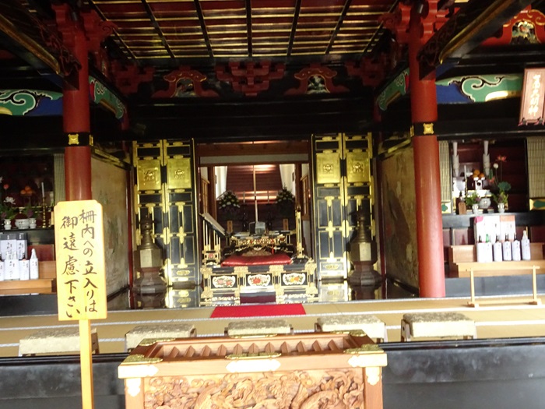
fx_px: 630
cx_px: 272
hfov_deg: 46.8
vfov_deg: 36.0
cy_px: 204
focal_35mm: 40
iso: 800
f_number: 4
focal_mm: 6.8
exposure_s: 1/40
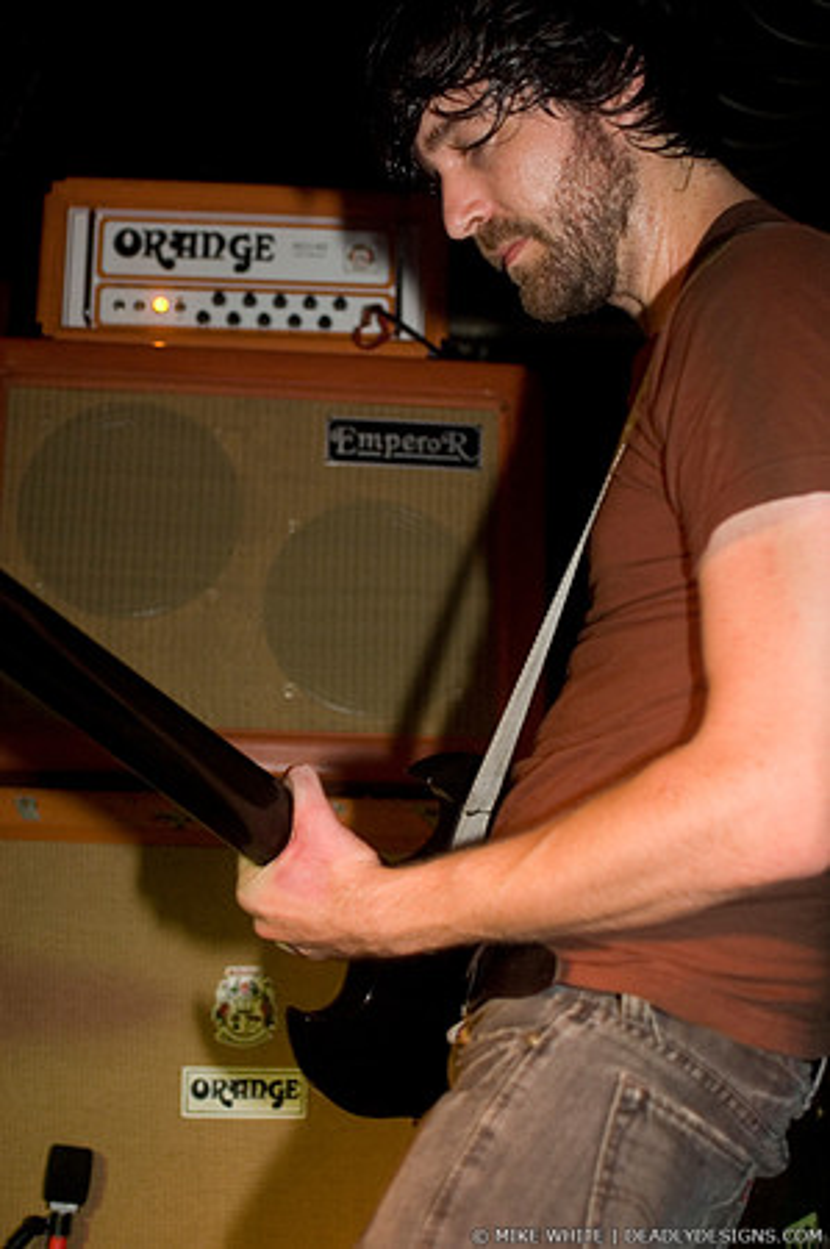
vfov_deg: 37.9
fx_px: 1820
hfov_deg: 25.7
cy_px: 624
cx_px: 415
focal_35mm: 52
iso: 800
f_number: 2.8
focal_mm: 35
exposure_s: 1/40
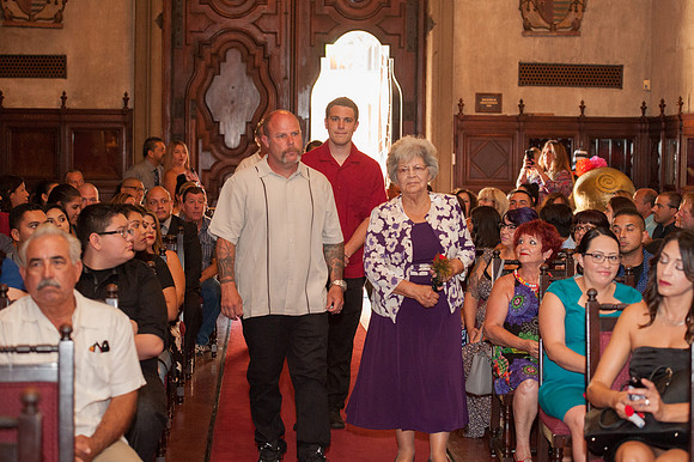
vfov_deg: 19.0
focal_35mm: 72
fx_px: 1381
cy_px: 231
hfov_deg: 28.2
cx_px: 347
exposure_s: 1/100
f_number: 3.5
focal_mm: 70
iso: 2500
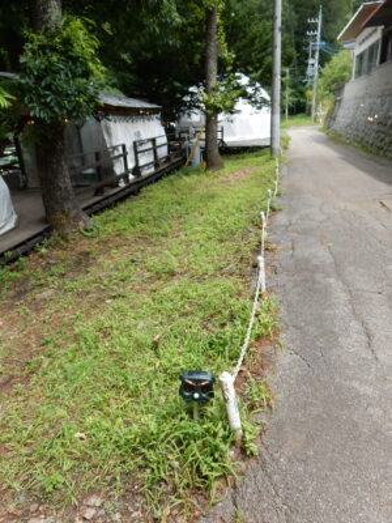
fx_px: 377
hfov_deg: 54.9
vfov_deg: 69.4
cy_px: 262
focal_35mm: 25
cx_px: 196
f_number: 3.7
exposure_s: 1/320
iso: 125
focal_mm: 4.5
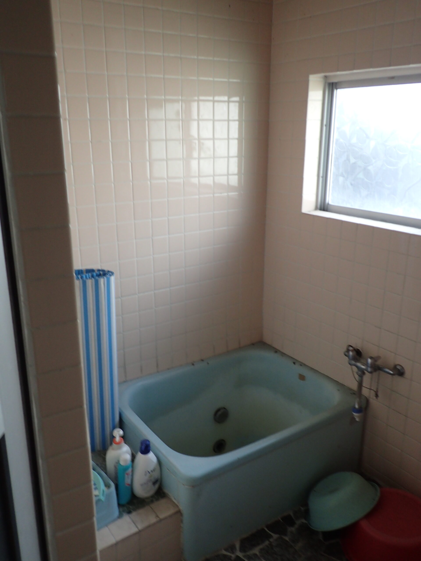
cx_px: 210
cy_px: 280
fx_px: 486
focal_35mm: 30
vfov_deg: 60.0
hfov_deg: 46.8
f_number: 2.3
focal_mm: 5.5
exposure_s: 1/50
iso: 200
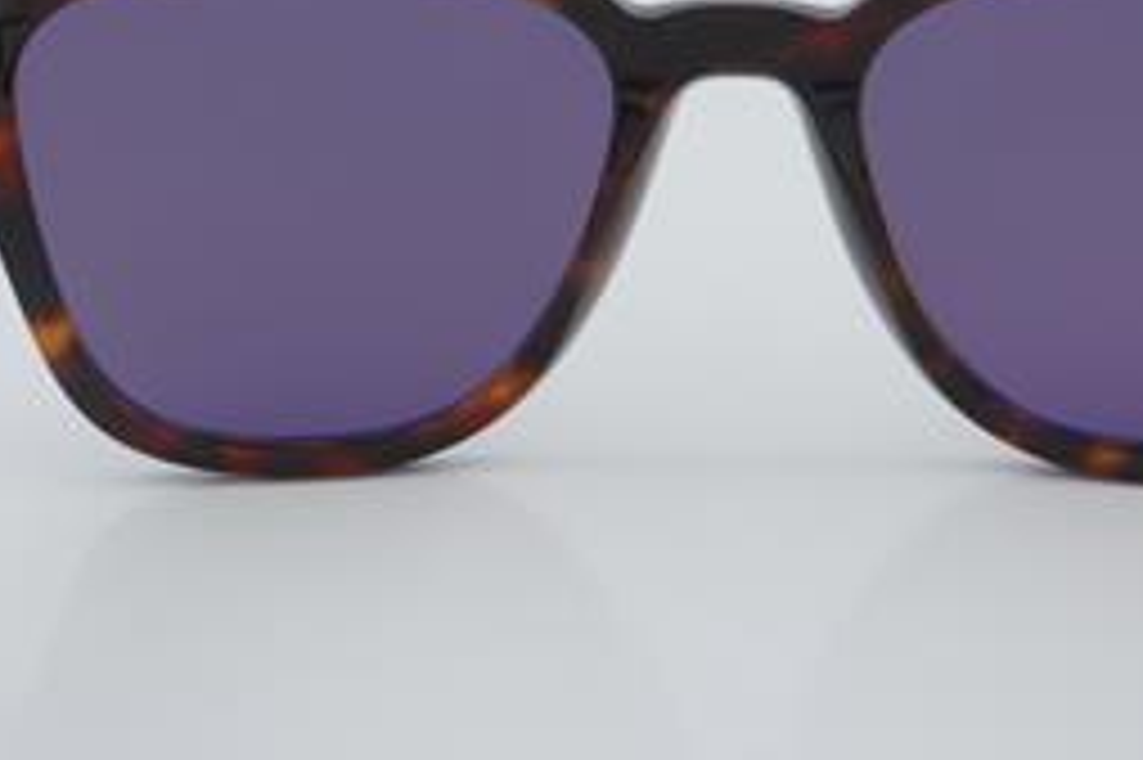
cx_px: 742
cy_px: 283
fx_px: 3744
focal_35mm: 118
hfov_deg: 17.3
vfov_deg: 11.6
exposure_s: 1/4
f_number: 32
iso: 100
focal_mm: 50
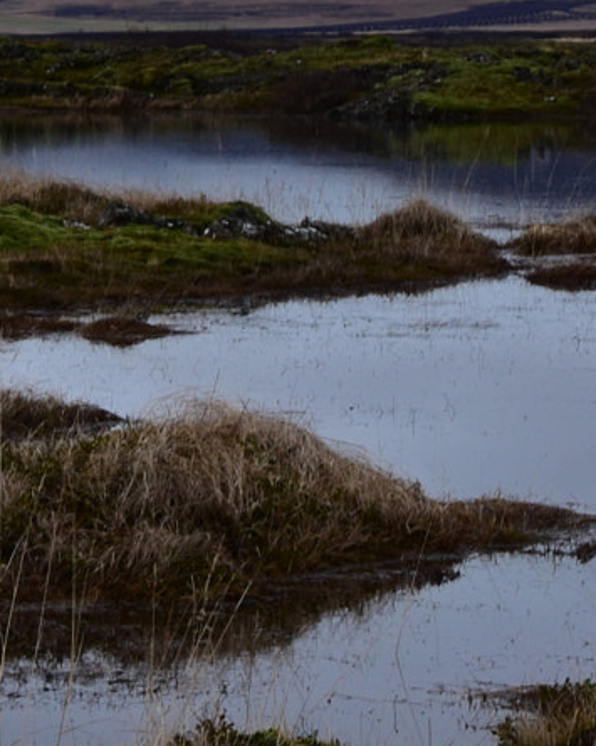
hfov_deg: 6.2
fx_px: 5448
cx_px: 50
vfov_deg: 7.8
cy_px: -97
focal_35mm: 247
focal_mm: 38
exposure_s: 1/100
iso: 200
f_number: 11
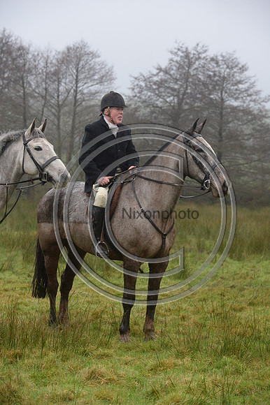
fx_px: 1306
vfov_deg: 17.7
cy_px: 202
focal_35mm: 116
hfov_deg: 11.8
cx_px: 135
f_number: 5.6
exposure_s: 1/800
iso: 1600
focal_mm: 116
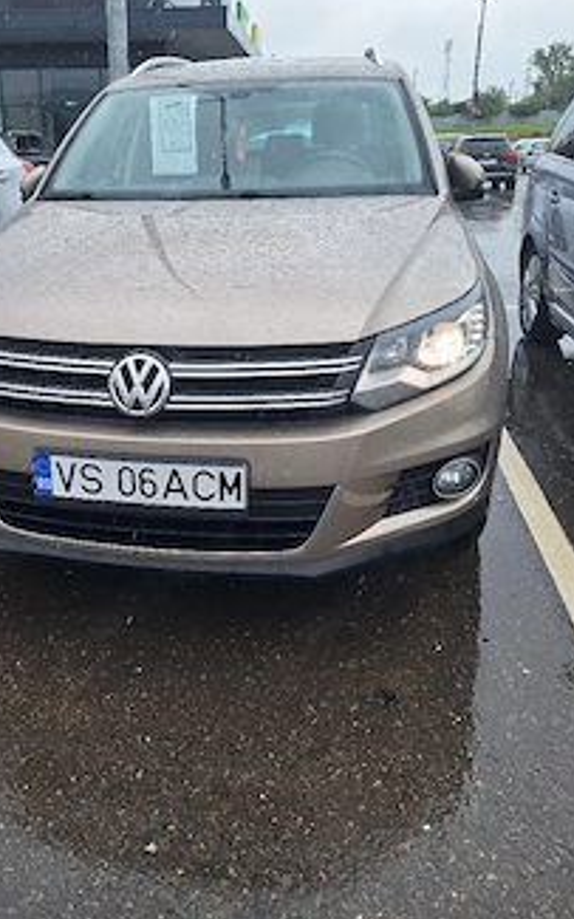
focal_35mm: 30
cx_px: 198
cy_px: 413
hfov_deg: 41.4
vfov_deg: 62.8
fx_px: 751
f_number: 1.8
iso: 40
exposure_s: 1/667
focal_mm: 5.54
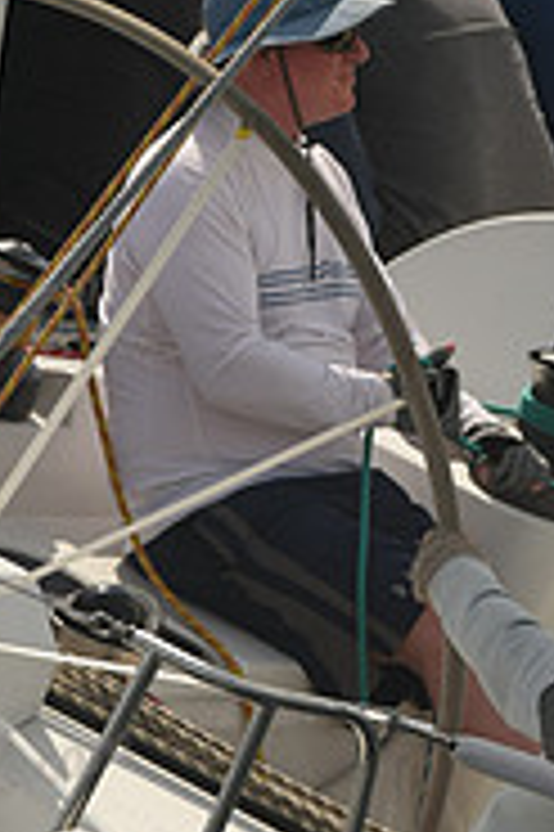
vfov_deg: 2.3
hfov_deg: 1.5
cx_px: 367
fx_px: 21020
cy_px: 517
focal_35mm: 909
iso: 250
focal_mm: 290
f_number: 9
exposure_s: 1/640
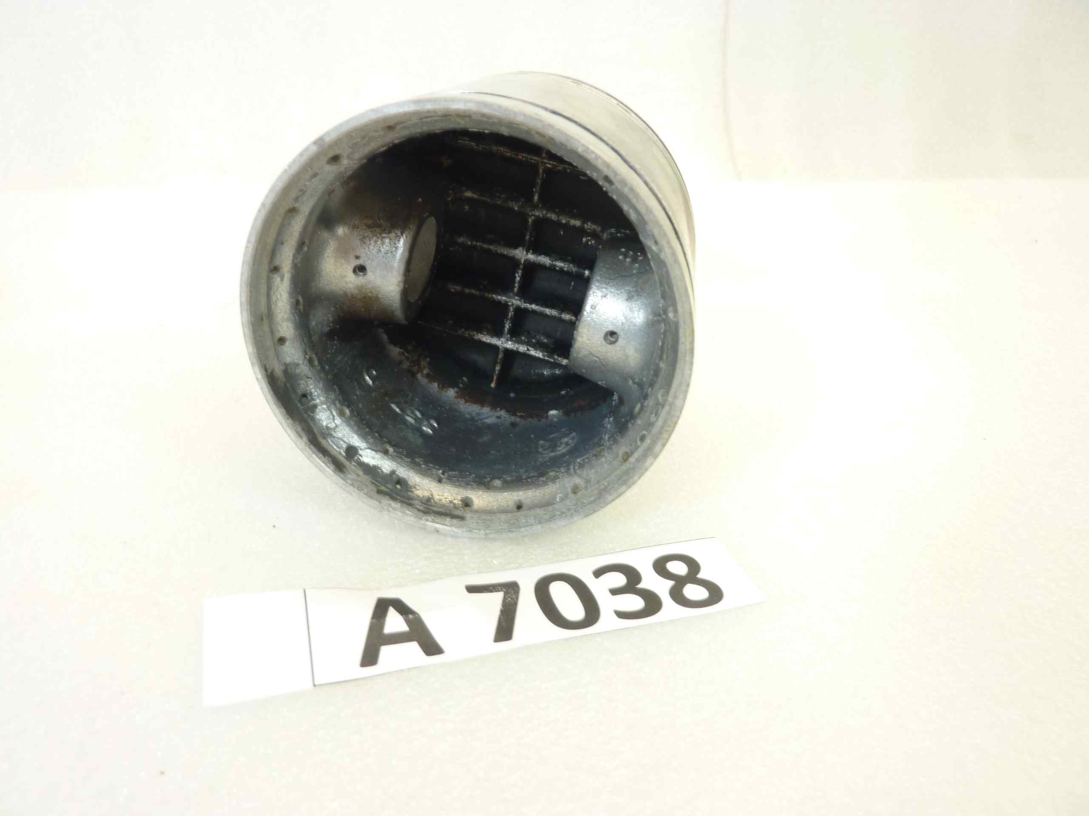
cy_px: 408
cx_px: 544
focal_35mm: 25
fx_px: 786
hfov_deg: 69.4
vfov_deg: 54.9
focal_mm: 4.1
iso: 80
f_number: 3.3
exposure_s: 1/15
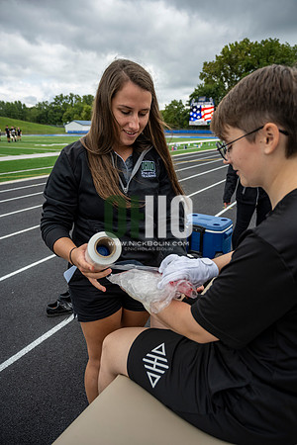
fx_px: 297
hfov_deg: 53.1
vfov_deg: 73.7
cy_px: 222
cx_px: 148
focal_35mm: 24
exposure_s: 1/800
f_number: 4
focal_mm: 24
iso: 160
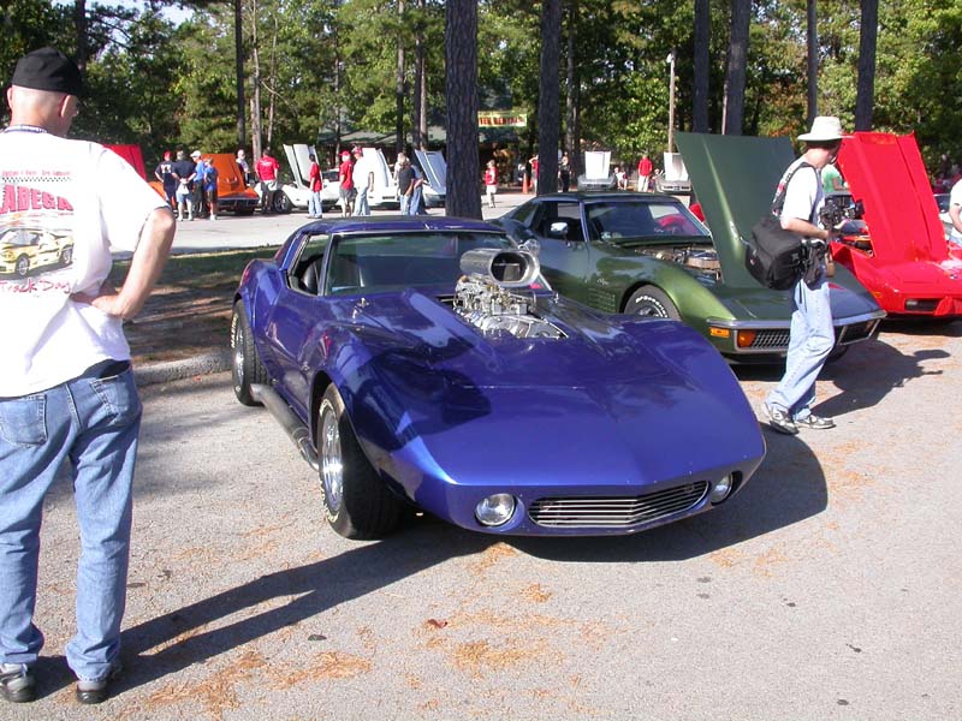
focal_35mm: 38
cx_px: 481
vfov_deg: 37.7
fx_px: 1056
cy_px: 360
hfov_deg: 49.0
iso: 100
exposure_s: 1/221
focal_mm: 7.85
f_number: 6
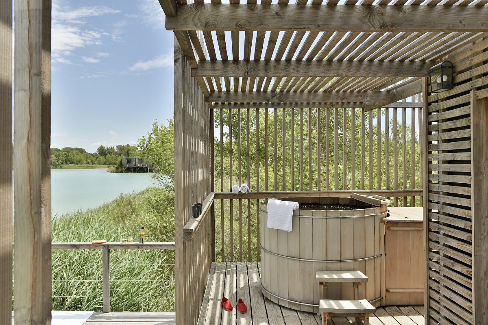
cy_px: 162
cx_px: 244
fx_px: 366
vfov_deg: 47.9
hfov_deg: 67.4
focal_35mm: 27
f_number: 9
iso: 100
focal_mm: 27
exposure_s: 1/160
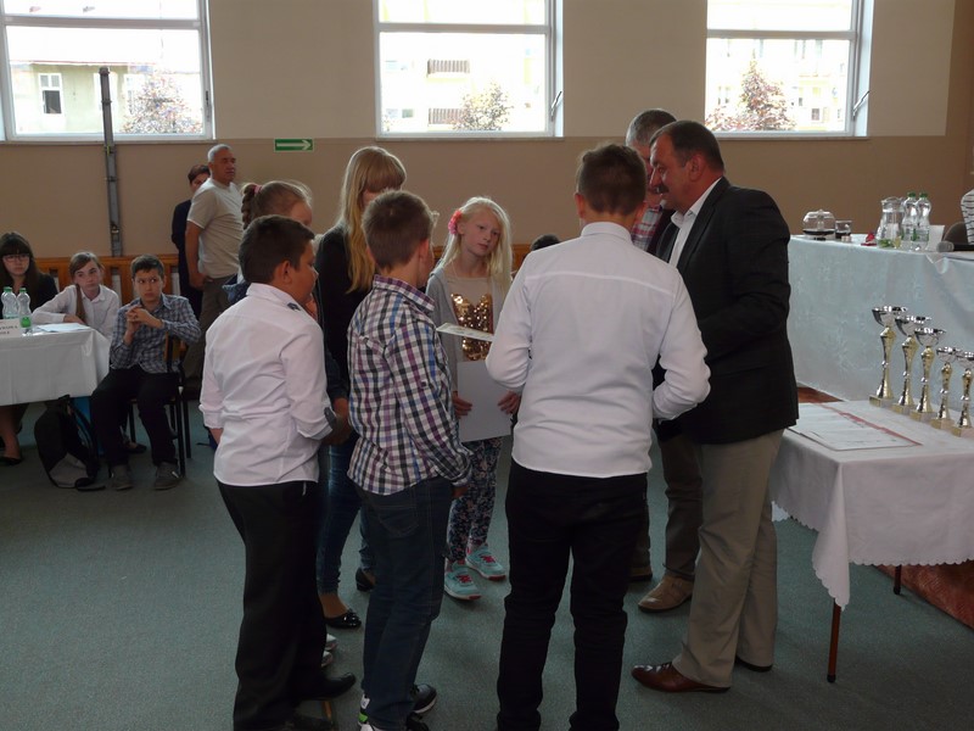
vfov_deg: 36.8
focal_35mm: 39
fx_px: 1097
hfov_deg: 47.9
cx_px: 487
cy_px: 366
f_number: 3.2
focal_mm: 6.4
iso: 100
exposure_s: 1/80
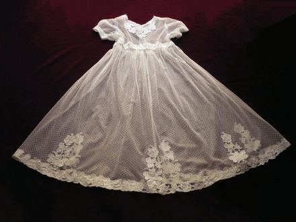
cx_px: 148
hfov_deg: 52.6
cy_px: 111
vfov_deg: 40.7
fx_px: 299
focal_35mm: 35
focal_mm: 5.8
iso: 400
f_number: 2.8
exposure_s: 1/160
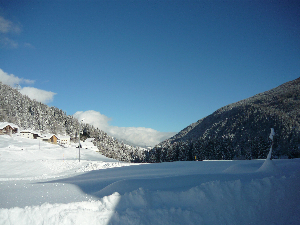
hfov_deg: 55.4
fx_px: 286
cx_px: 150
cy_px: 112
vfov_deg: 42.9
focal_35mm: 33
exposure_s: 1/400
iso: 100
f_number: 8
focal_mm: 5.5
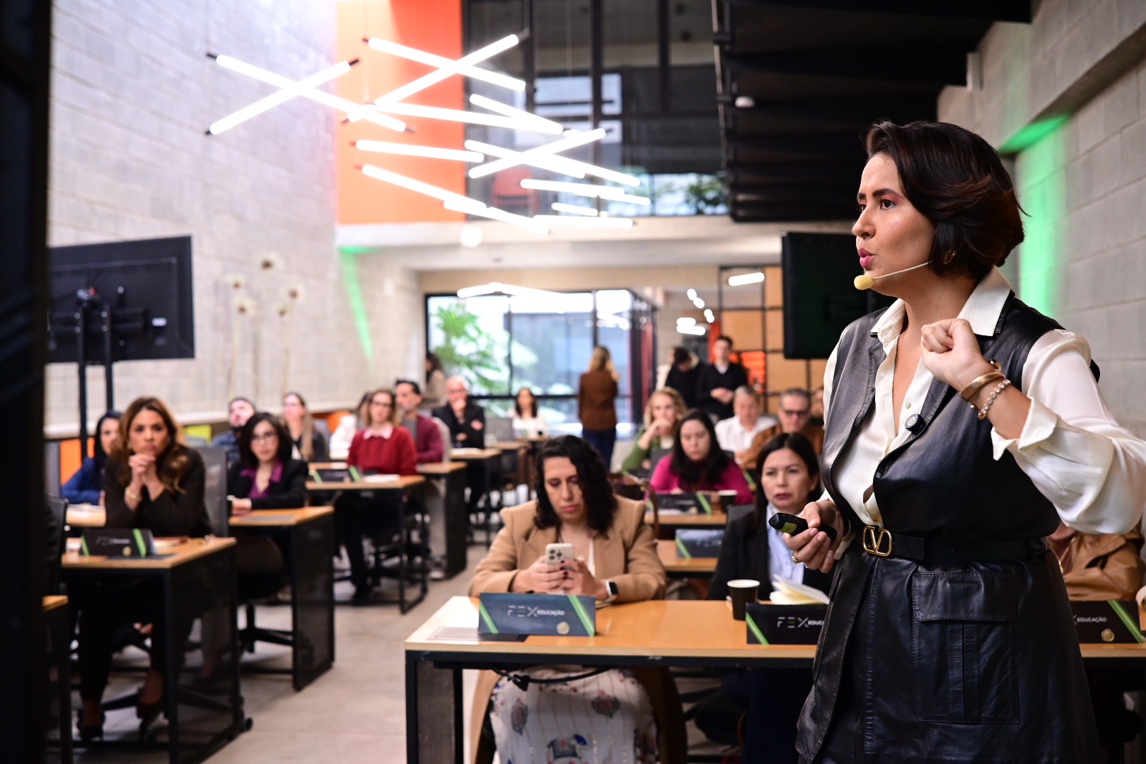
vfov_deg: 33.0
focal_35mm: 40
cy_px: 382
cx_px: 573
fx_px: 1289
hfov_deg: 47.9
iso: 1600
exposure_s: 1/250
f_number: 2
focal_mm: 27
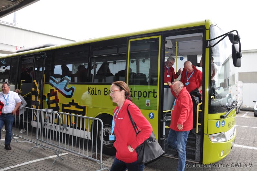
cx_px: 128
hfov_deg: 67.5
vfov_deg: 47.8
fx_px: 192
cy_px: 86
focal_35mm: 27
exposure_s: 1/200
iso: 200
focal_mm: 18
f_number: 5
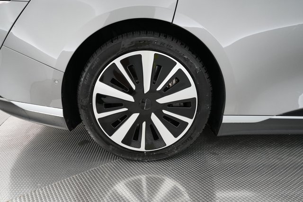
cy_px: 101
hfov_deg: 69.4
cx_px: 152
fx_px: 219
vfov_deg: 49.5
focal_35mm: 26
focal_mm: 26
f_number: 2.8
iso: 2500
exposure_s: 1/250
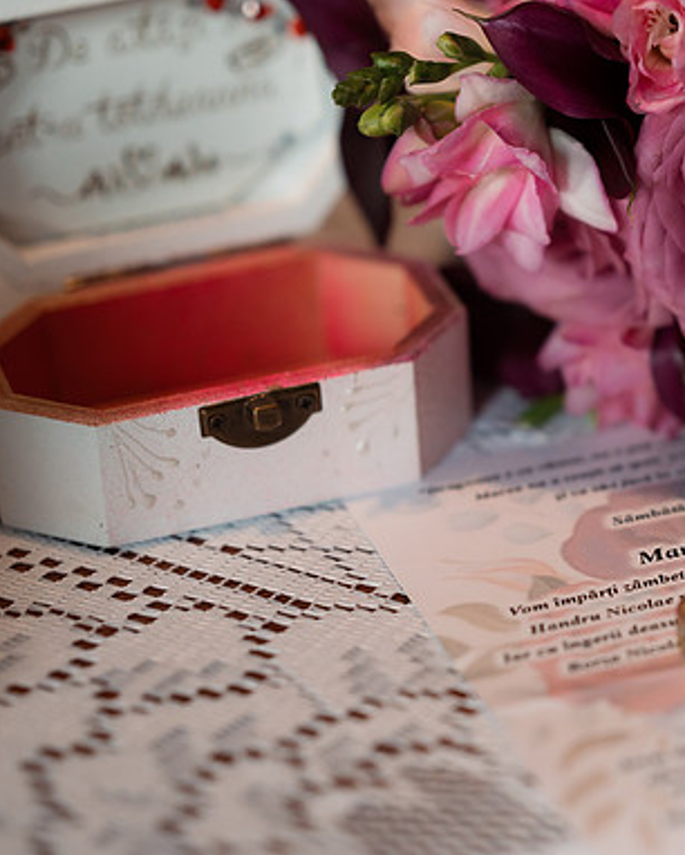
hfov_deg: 12.6
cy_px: 428
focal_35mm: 121
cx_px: 647
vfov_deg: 15.9
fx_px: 3064
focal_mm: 85
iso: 1600
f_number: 2.2
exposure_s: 1/320
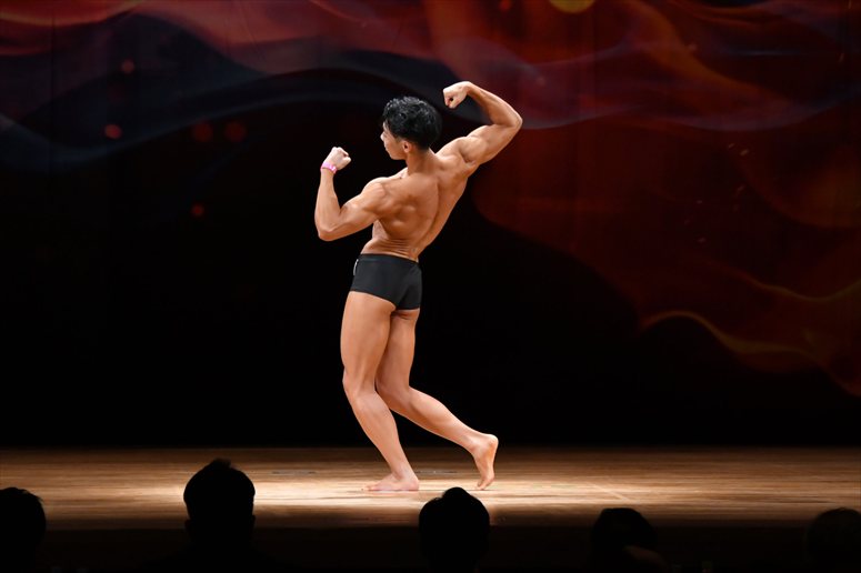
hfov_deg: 9.5
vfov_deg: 6.3
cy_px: 286
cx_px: 430
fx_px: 5187
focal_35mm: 217
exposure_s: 1/400
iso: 3200
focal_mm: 145
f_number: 5.6
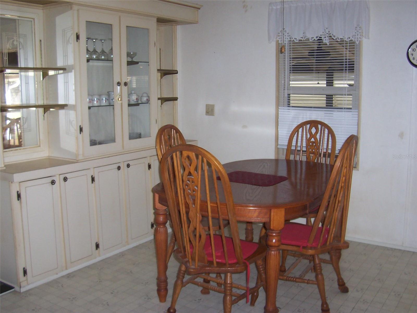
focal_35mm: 37
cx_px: 208
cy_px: 156
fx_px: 446
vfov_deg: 38.7
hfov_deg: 50.1
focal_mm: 5.6
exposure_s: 1/60
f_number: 2.8
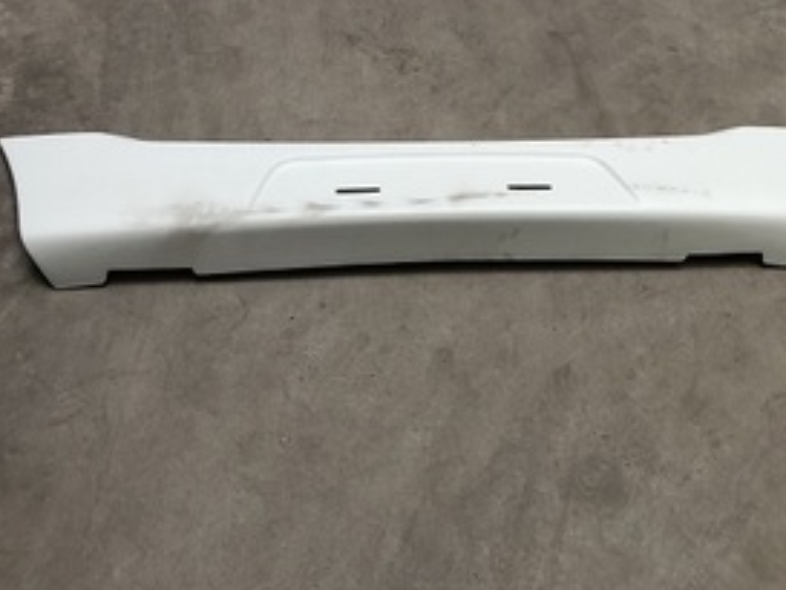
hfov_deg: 45.7
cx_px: 417
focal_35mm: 41
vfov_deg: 34.7
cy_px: 173
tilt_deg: -50.7
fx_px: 931
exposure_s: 1/30
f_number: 1.8
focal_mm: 3.99
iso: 40
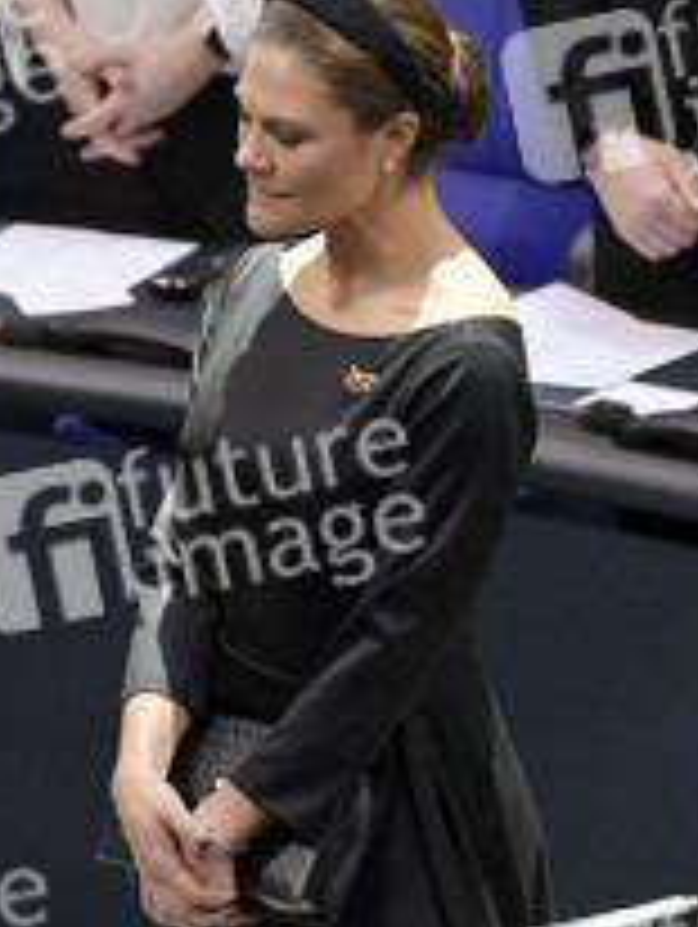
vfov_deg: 2.4
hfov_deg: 1.8
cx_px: 324
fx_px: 22001
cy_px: 752
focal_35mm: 820
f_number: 5.6
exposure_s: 1/500
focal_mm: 440
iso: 8000
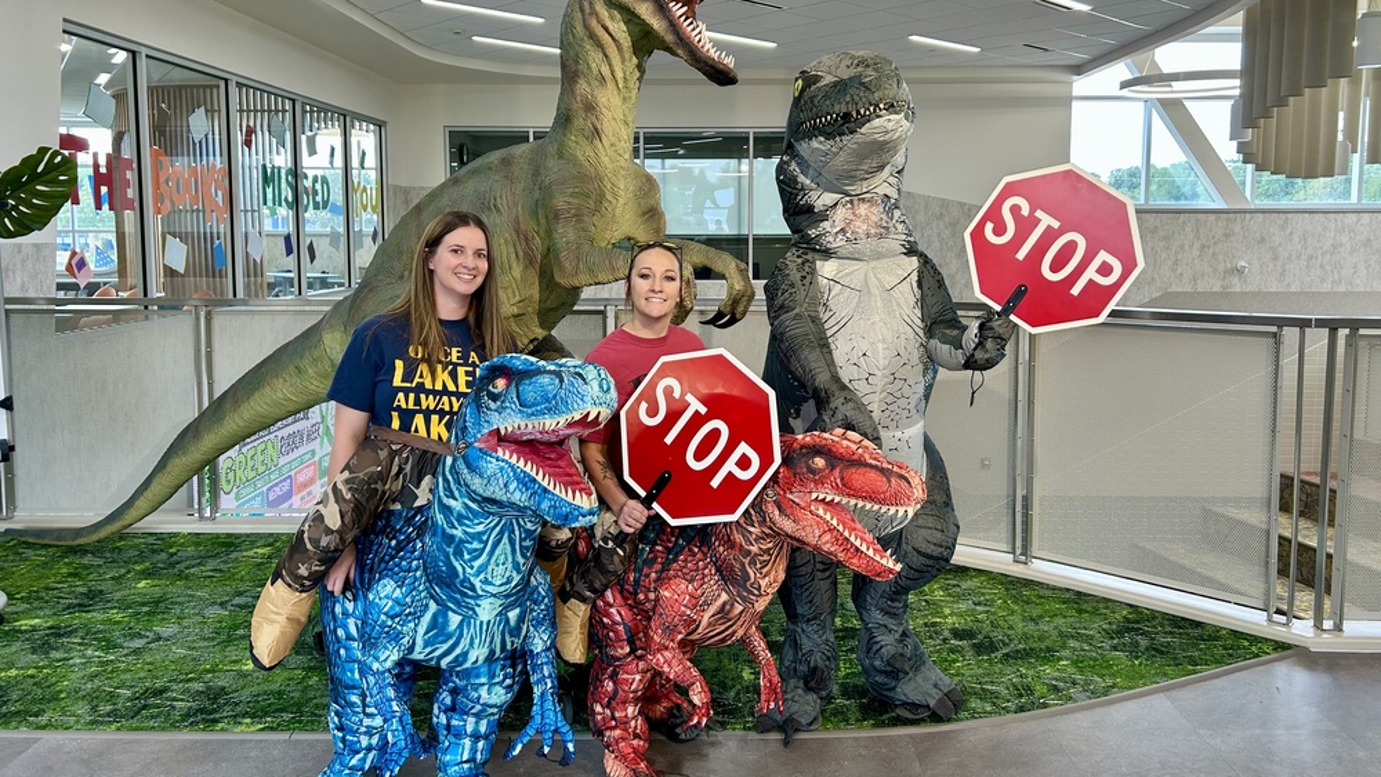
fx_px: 1062
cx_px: 699
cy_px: 315
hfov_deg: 66.1
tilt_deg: -5.1
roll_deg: +0.0
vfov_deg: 40.0
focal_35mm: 29
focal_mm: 5.7
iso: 64
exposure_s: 1/114
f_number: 1.5
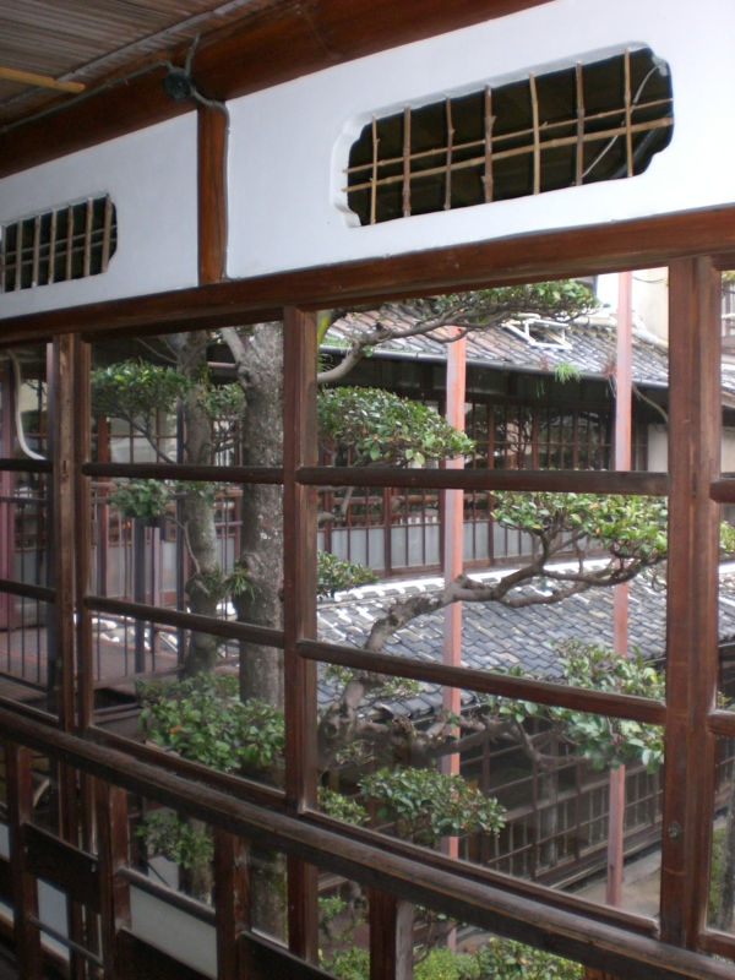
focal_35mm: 38
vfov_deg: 49.0
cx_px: 368
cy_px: 490
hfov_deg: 37.7
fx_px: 1076
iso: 200
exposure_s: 1/60
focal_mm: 6.3
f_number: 3.1
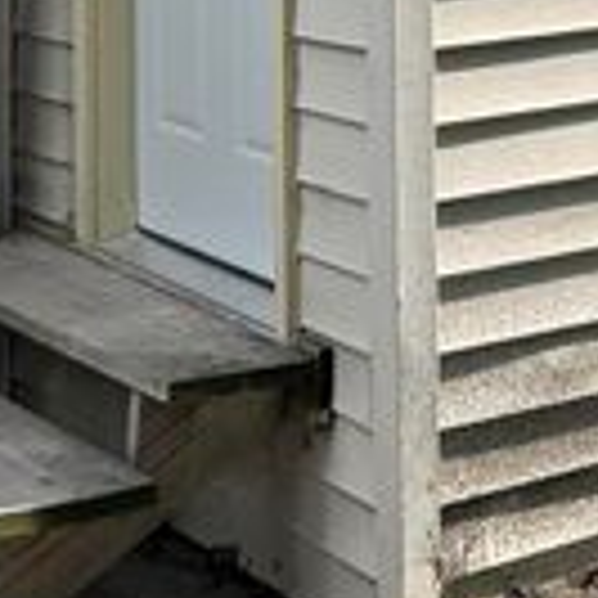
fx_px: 2248
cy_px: -286
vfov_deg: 14.2
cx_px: 652
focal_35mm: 115
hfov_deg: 14.8
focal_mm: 5.7
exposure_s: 1/1395
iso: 50
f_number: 1.5
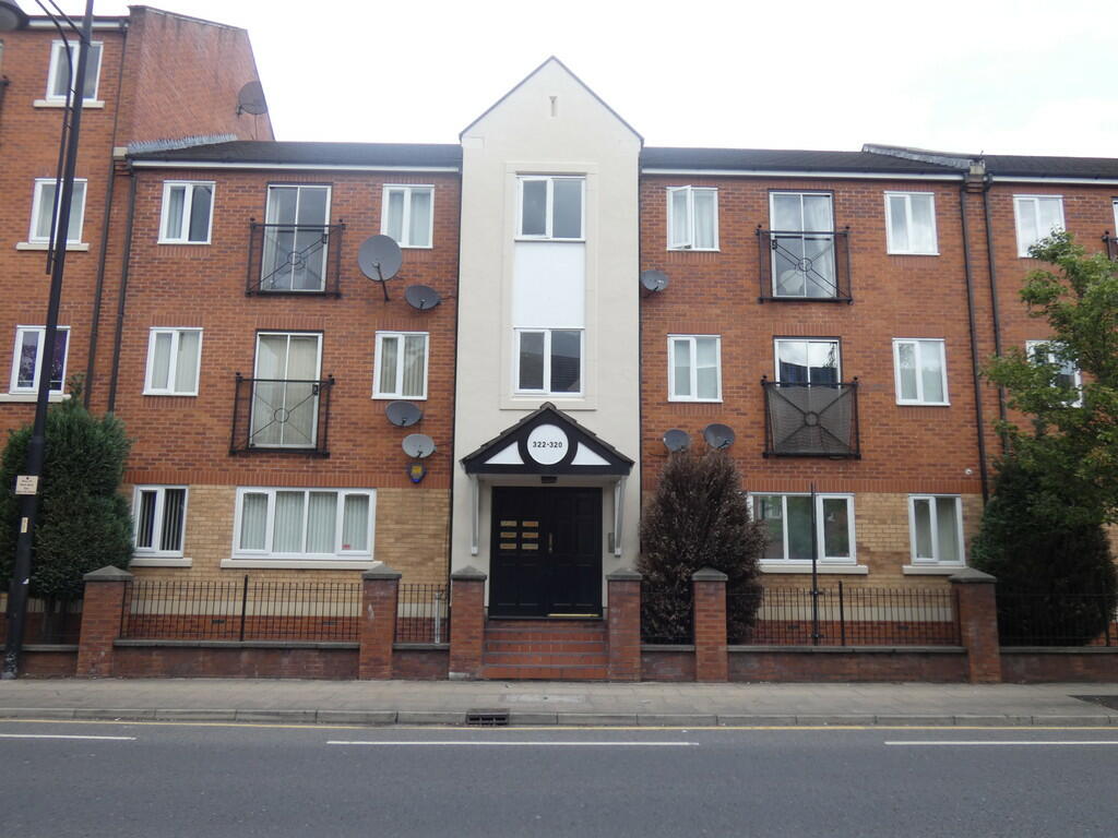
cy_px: 419
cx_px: 559
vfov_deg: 51.4
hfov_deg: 65.3
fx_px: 872
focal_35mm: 27
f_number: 3.2
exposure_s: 1/320
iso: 80
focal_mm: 4.8
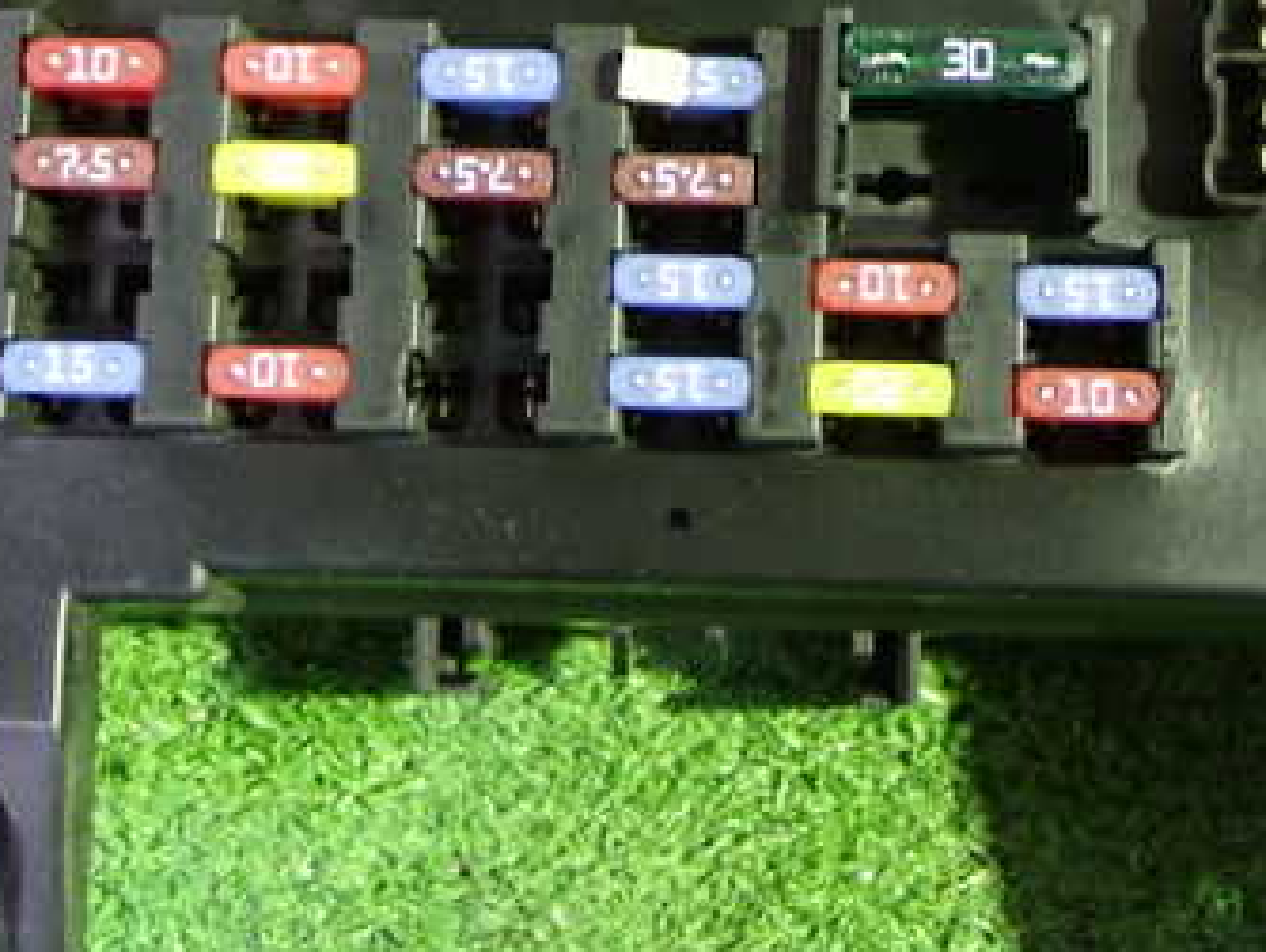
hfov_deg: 24.7
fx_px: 2891
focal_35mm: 79
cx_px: 716
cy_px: 239
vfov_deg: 18.6
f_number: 2.9
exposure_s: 1/10
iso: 1000
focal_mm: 7.84
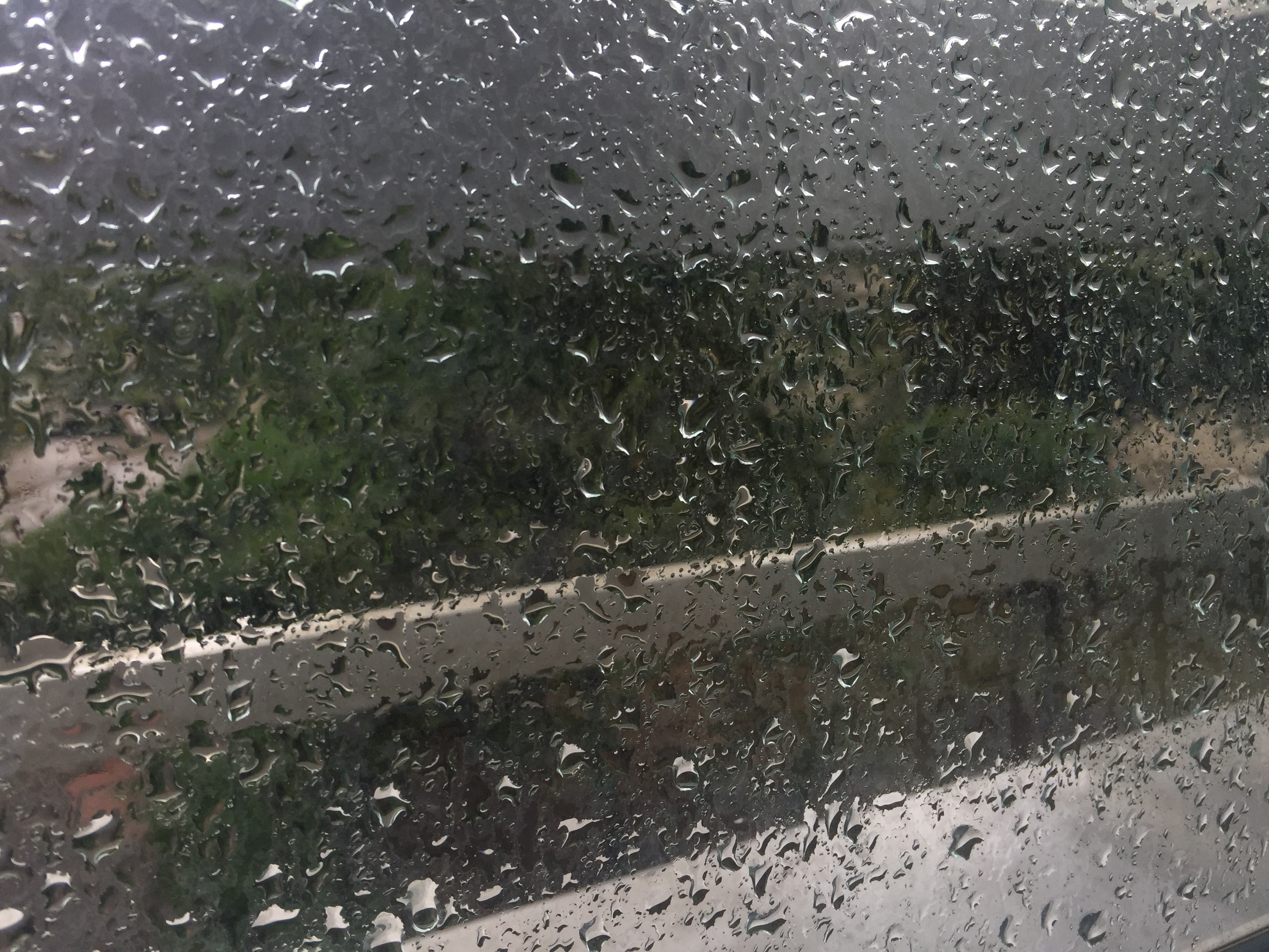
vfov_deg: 48.2
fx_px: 1063
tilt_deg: -9.2
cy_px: 476
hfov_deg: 61.7
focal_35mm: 29
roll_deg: +0.8
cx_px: 634
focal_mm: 4.15
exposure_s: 1/408
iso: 32
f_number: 2.2
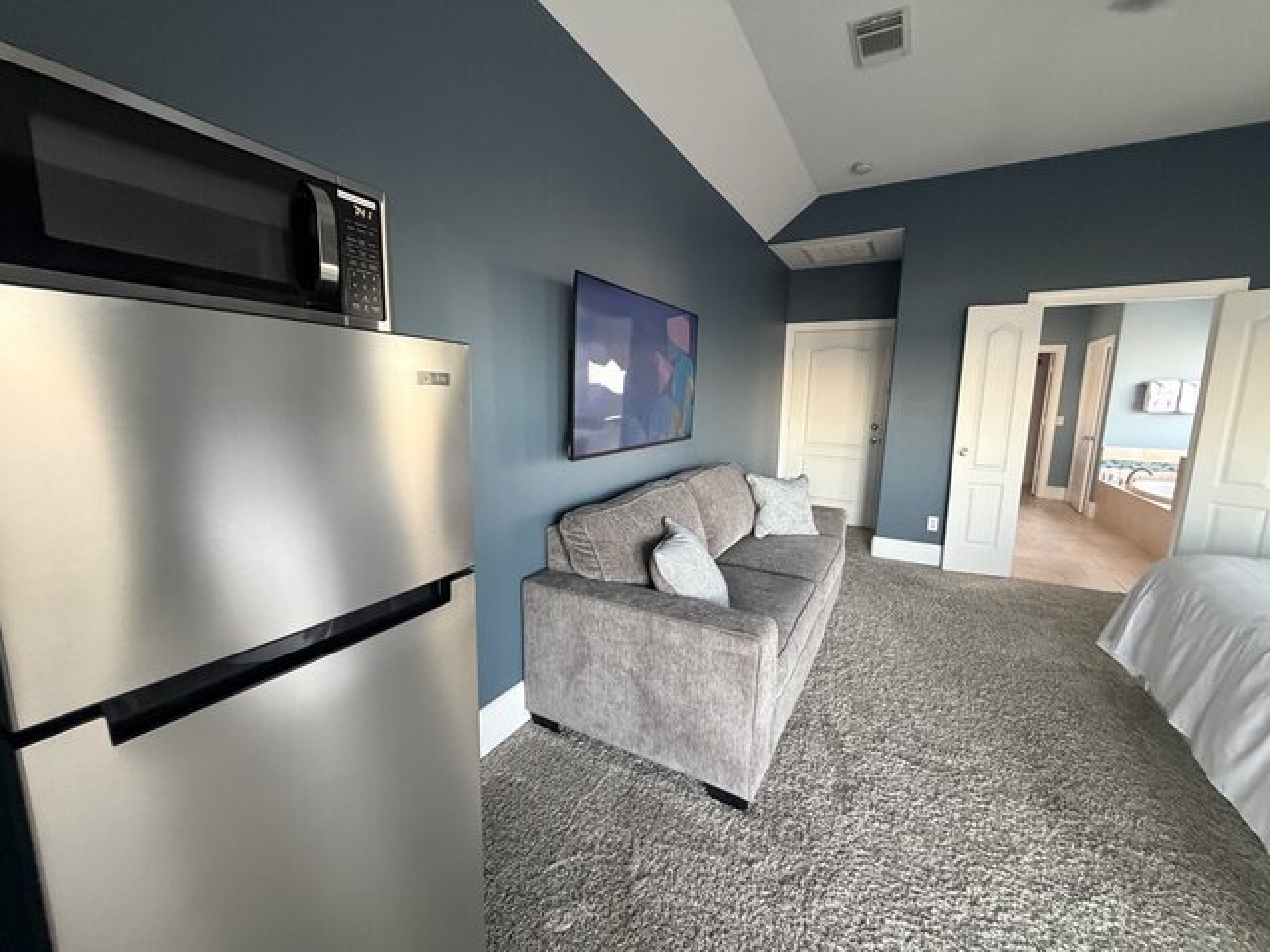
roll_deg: -1.3
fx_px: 514
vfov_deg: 85.7
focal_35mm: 14
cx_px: 635
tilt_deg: -8.8
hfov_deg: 102.1
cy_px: 476
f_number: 2.2
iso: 500
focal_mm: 2.22
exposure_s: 1/60
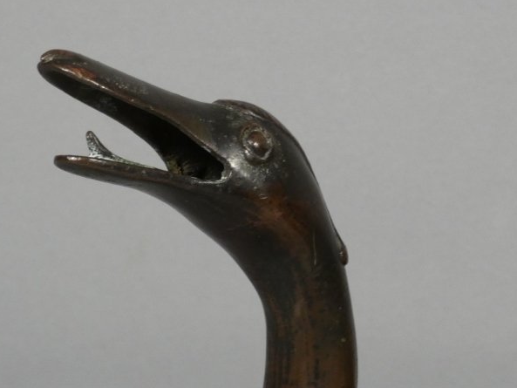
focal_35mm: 176
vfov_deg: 8.4
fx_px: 2629
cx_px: 296
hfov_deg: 11.2
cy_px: 221
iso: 400
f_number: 4.9
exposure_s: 1/80
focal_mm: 18.3
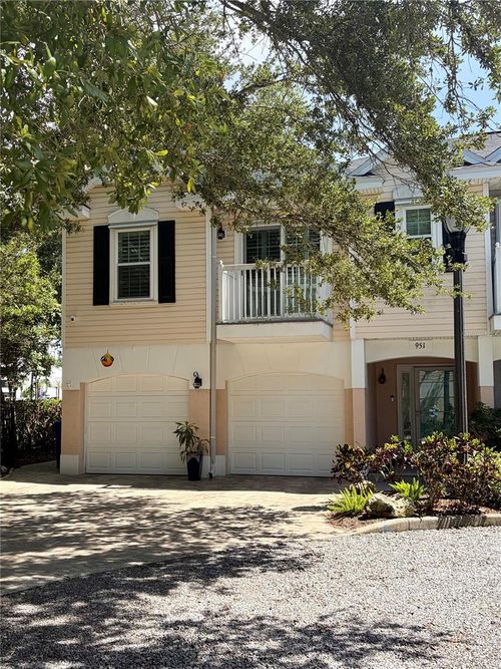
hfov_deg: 53.0
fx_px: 502
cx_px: 250
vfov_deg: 67.3
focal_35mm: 26
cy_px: 334
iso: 50
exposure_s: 1/1953
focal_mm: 5.96
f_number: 1.6
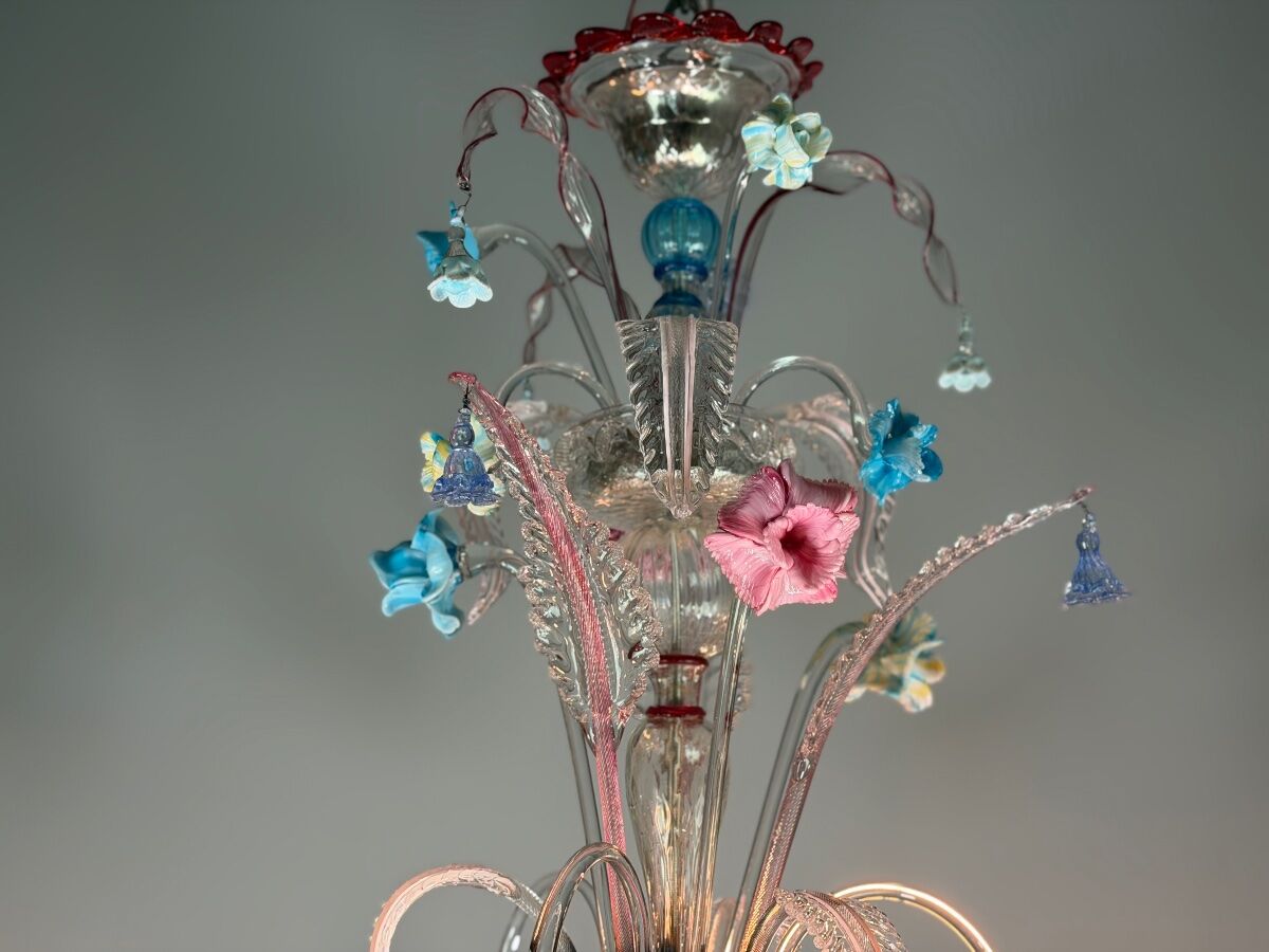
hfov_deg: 39.7
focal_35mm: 48
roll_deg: -1.7
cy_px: 476
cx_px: 634
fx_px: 1760
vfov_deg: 30.3
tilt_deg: +15.1
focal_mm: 6.76
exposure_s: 1/50
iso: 100
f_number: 1.78
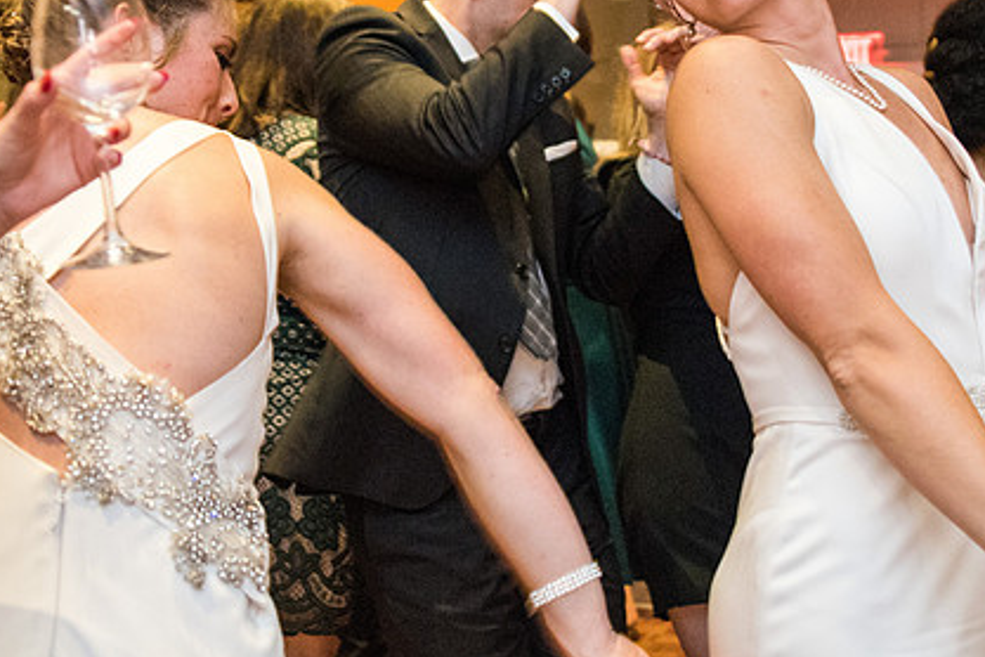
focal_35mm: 50
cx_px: 494
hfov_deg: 39.6
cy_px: 166
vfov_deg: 26.7
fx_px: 1368
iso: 2500
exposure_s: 1/100
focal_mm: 24
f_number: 2.8
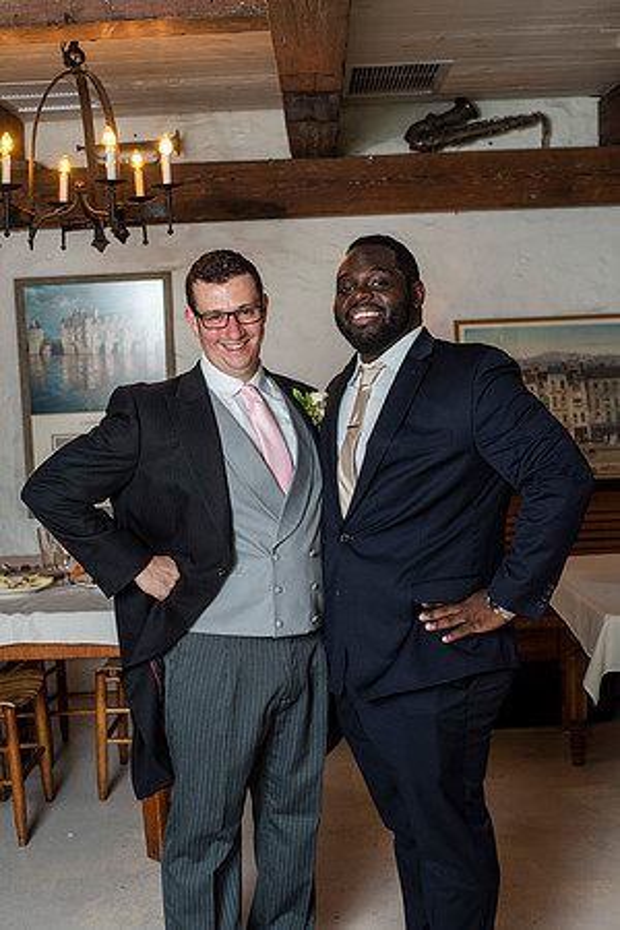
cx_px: 310
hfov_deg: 27.0
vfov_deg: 39.6
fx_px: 1292
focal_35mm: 50
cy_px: 465
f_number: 4
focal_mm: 50
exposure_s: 1/80
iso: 500
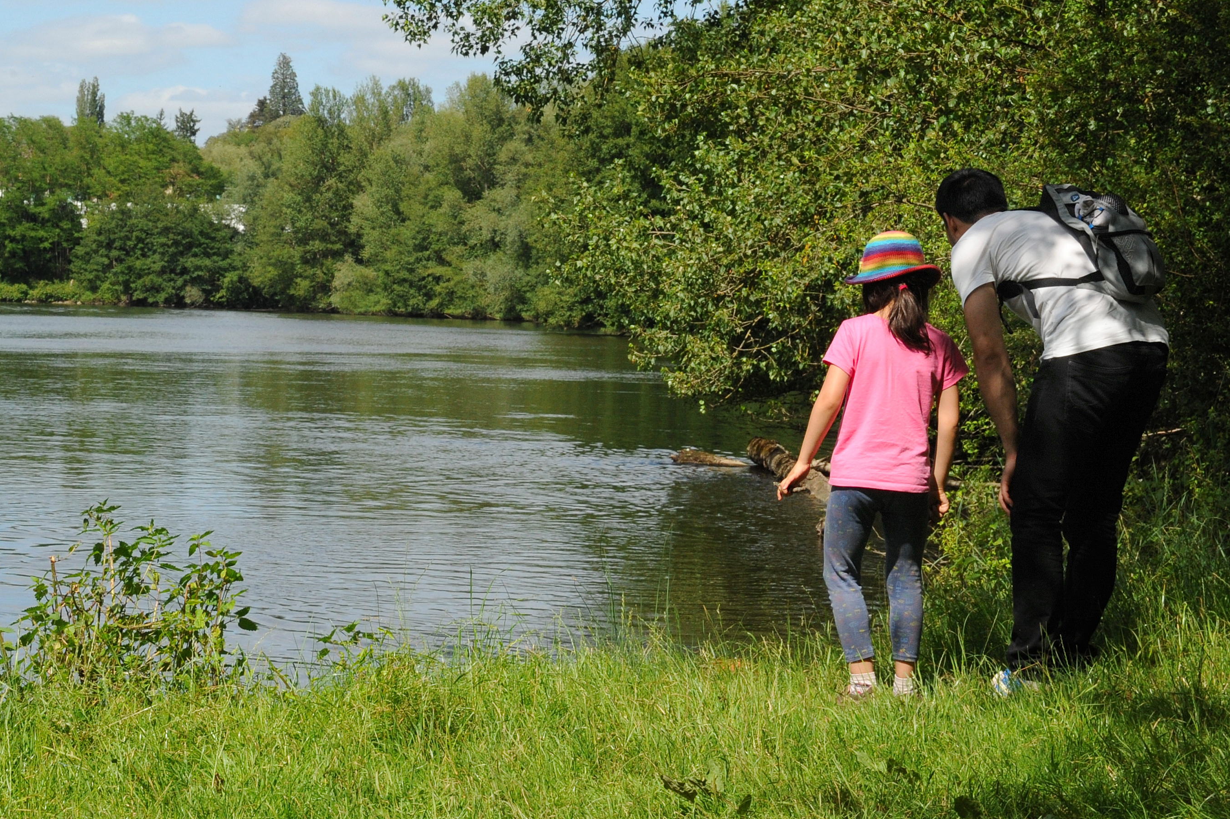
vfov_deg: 13.9
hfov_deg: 20.7
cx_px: 386
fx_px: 3346
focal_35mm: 98
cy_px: 176
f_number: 18
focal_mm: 62
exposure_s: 1/640
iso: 1250
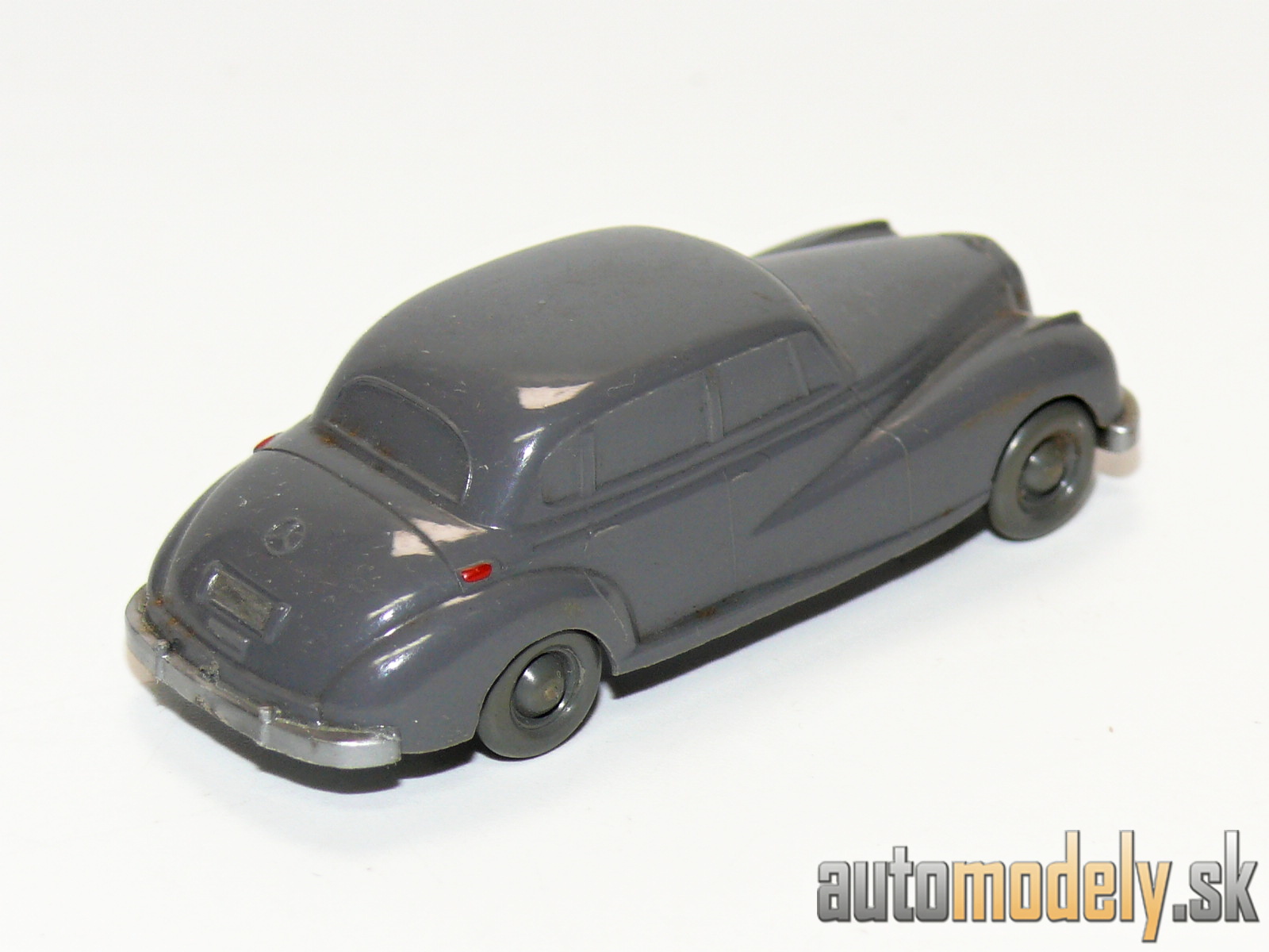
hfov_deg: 12.6
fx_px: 5756
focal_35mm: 157
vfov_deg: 9.5
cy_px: 476
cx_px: 634
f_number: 4
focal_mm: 18.6
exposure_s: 1/30
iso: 100
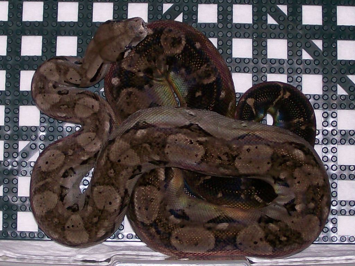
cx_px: 178
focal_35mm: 70
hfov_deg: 27.8
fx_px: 718
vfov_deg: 21.0
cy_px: 133
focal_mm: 11.6
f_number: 3.8
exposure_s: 1/95.5
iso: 80
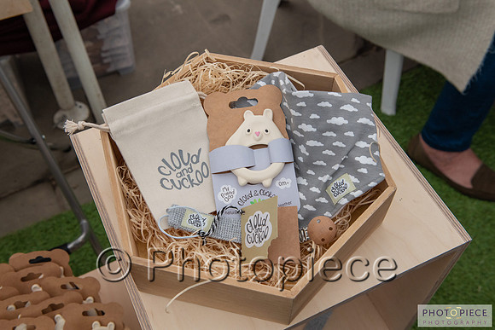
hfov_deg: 46.4
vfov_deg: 31.9
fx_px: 578
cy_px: 165
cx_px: 248
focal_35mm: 42
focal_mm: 42
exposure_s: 1/200
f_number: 6.3
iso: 360
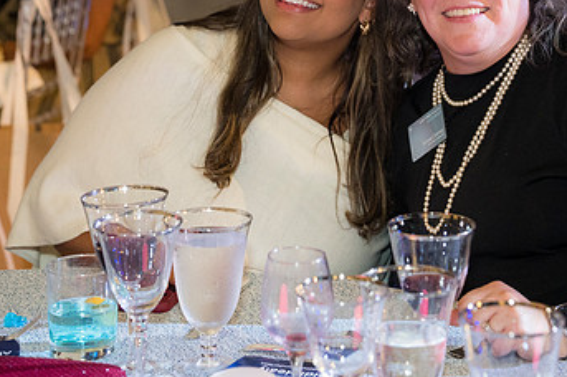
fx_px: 1652
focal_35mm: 105
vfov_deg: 12.9
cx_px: 365
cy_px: 67
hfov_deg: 19.4
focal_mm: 62
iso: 3200
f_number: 4
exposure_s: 1/125
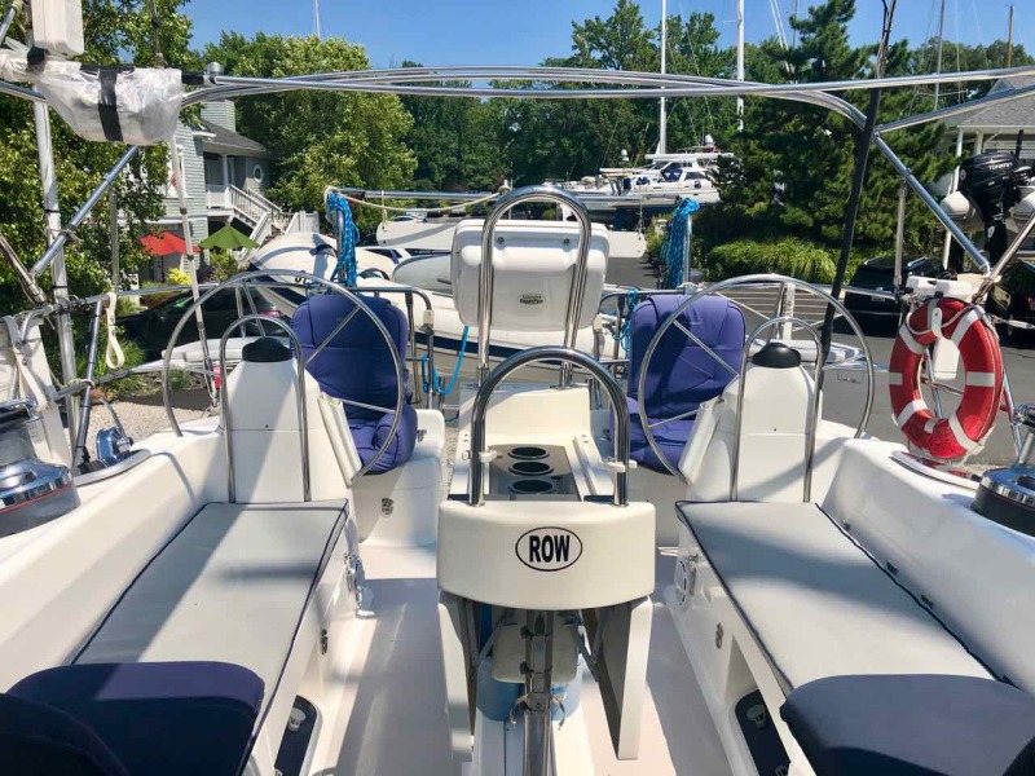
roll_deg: -0.5
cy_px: 388
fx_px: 837
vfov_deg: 49.7
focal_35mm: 28
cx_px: 518
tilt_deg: -11.9
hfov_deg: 63.4
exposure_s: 1/3690
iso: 25
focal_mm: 3.99
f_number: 1.8
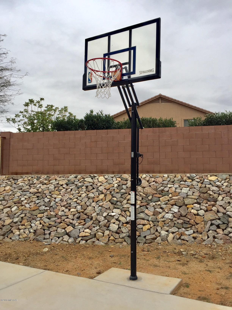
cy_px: 155
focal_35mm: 29
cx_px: 116
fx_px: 259
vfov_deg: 61.7
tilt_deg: +5.5
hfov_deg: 48.2
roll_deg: +0.0
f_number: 2.2
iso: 32
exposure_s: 1/1522
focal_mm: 4.15
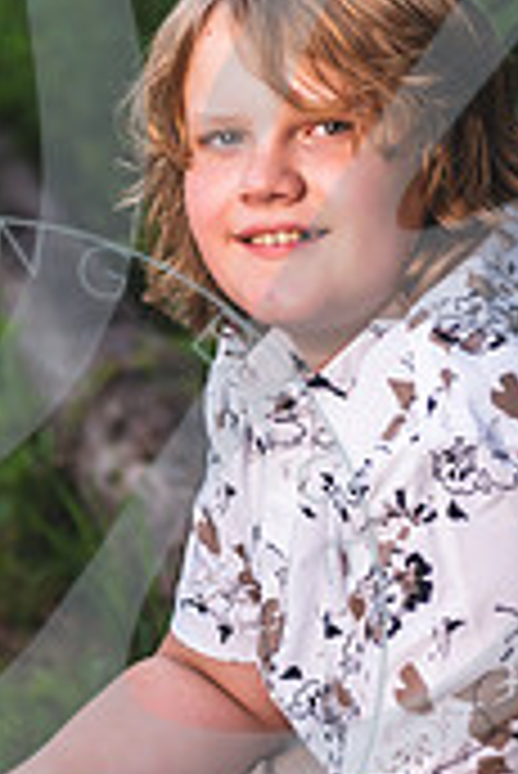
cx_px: 171
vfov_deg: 11.2
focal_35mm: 183
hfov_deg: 7.5
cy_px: 292
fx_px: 3942
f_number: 2.8
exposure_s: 1/400
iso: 160
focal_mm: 70
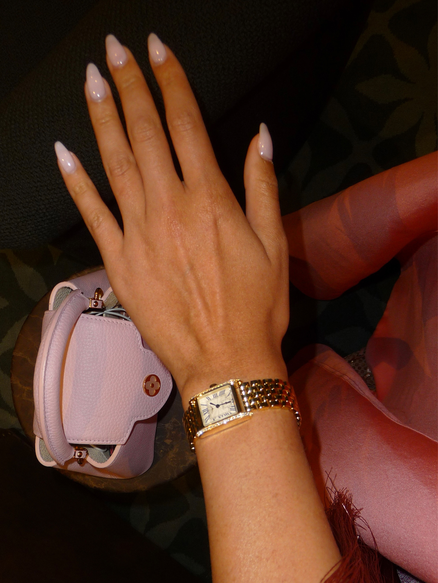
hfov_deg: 49.7
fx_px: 472
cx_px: 219
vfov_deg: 63.4
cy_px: 292
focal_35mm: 28
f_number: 3.3
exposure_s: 1/500
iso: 100
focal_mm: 4.7
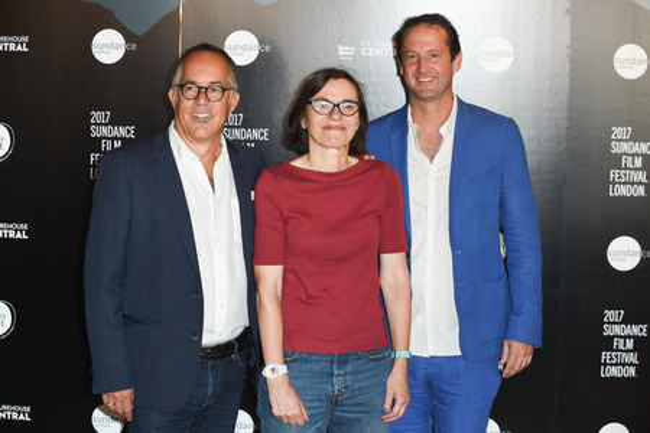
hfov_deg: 25.4
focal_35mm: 80
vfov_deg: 17.1
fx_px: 1444
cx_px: 325
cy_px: 216
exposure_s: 1/250
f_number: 4
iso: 1600
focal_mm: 80
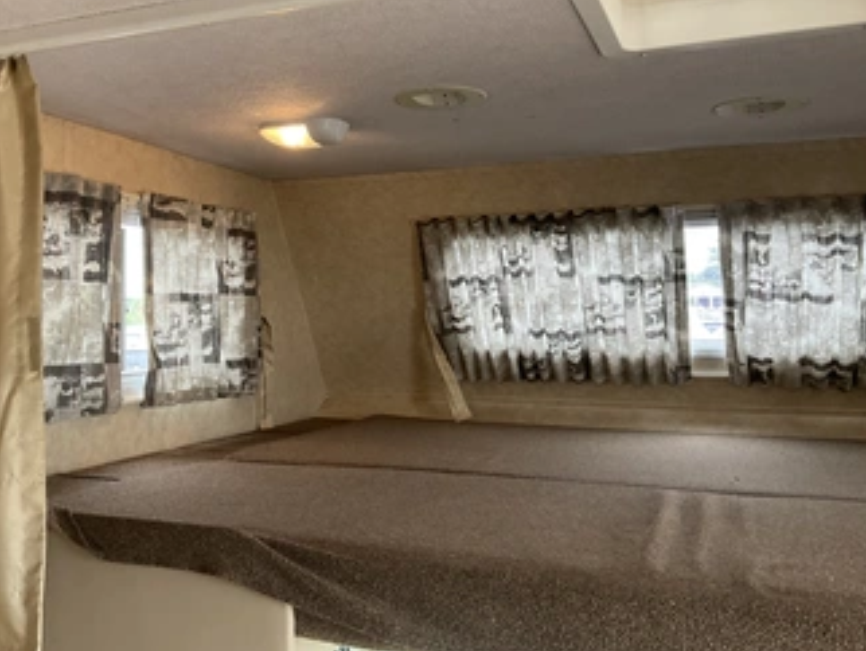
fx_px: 901
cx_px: 363
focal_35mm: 36
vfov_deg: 39.7
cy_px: 296
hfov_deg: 51.1
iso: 64
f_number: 1.8
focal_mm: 3
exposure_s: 1/88
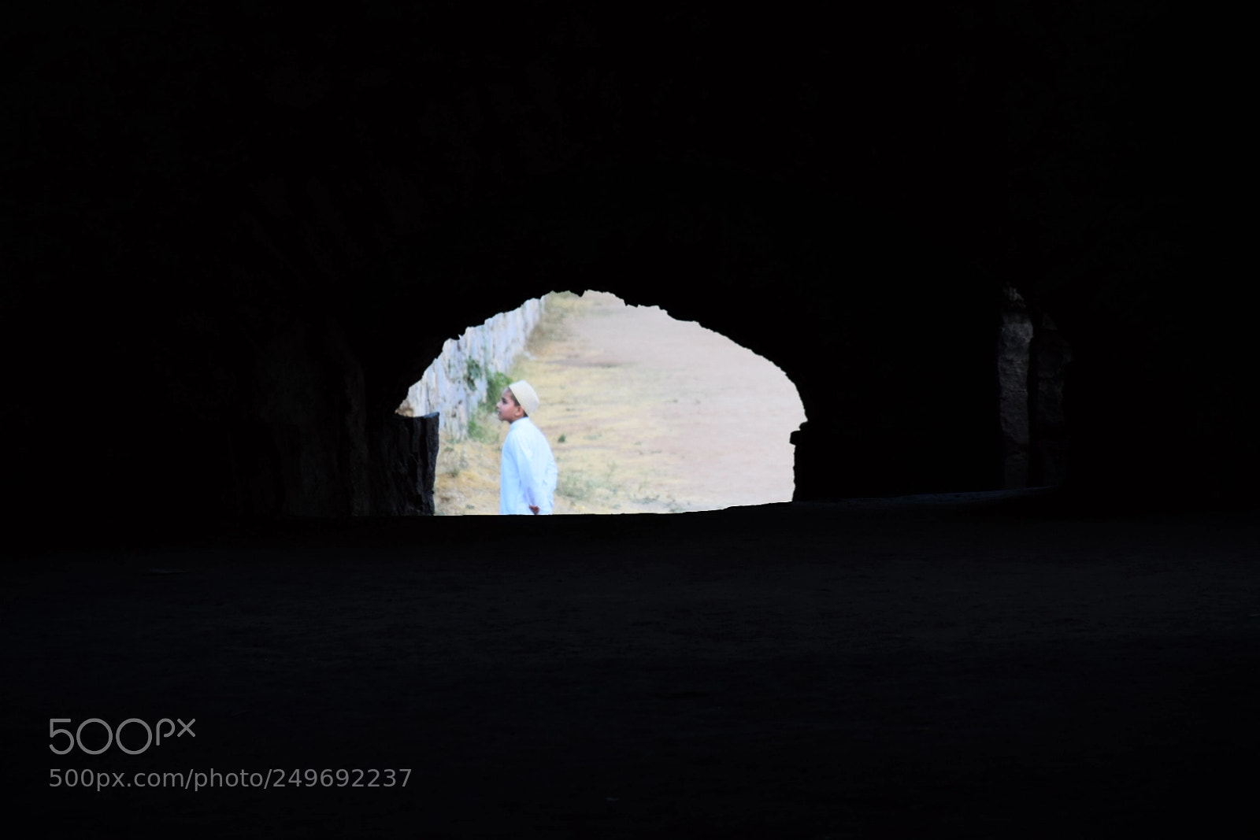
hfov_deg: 9.8
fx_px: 7350
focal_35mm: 210
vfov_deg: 6.5
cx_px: 630
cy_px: 420
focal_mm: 140
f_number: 5.6
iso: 500
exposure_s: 1/200
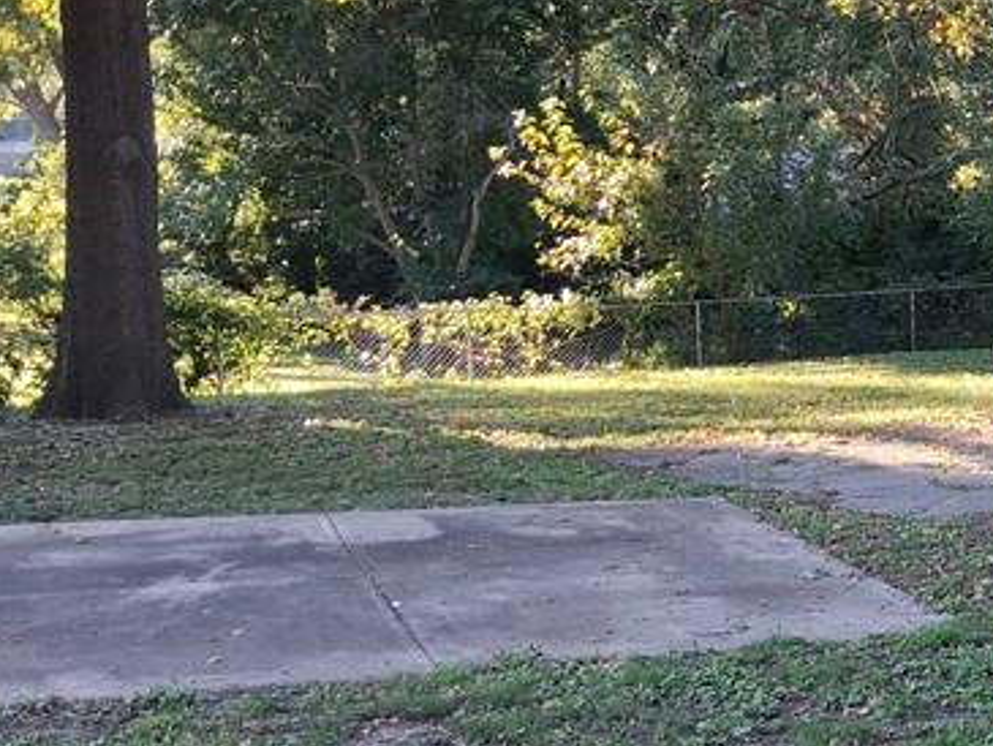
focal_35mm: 73
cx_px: 1295
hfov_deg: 23.5
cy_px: 466
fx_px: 2095
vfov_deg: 20.1
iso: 64
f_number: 1.8
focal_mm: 3.98
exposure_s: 1/120
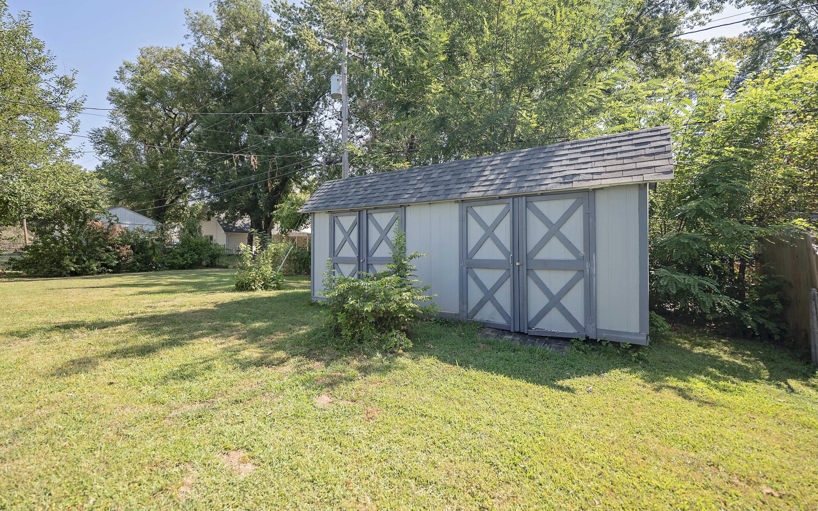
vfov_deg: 74.7
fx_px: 334
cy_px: 245
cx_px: 406
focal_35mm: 15
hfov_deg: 101.5
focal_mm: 14
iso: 125
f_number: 2.8
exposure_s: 1/800
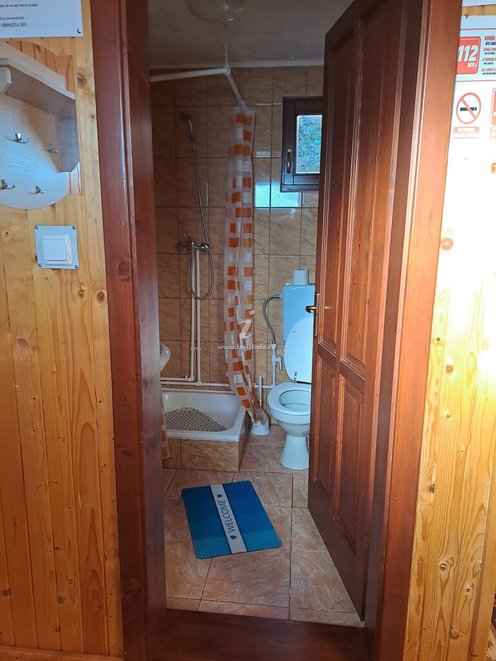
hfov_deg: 54.9
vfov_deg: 69.4
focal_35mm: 25
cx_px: 248
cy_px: 330
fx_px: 478
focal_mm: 4.65
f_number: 1.8
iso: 64
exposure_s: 1/50
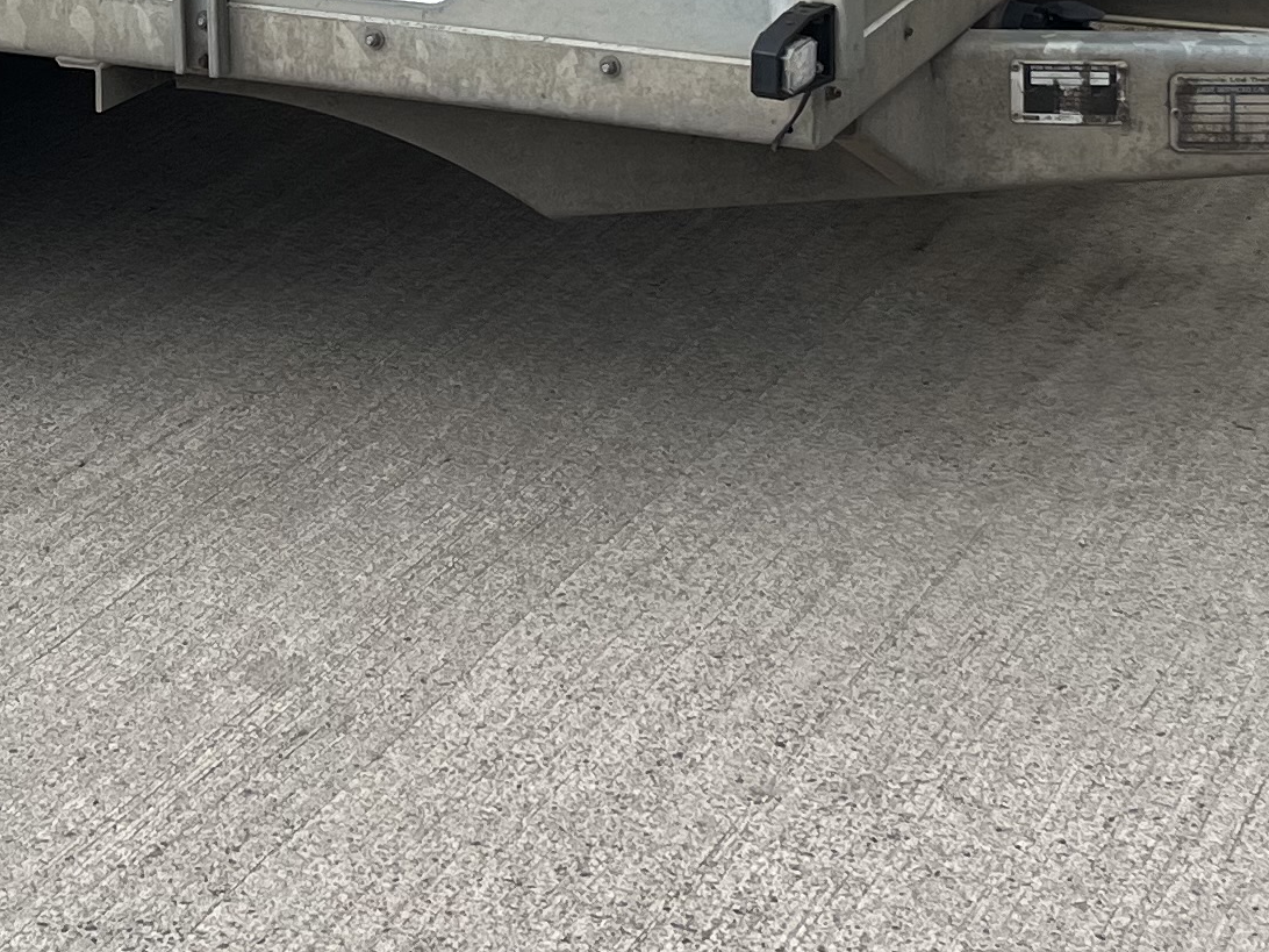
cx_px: 245
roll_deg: +1.2
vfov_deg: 14.7
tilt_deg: -10.6
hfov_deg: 20.2
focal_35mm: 96
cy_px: -322
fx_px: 3519
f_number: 1.6
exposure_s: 1/951
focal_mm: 5.1
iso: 50
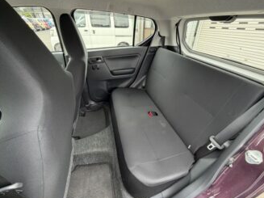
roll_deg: -2.5
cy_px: 96
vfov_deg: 81.7
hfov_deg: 98.1
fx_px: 114
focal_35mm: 15
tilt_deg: -31.5
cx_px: 140
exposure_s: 1/121
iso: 125
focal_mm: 2.22
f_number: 2.2
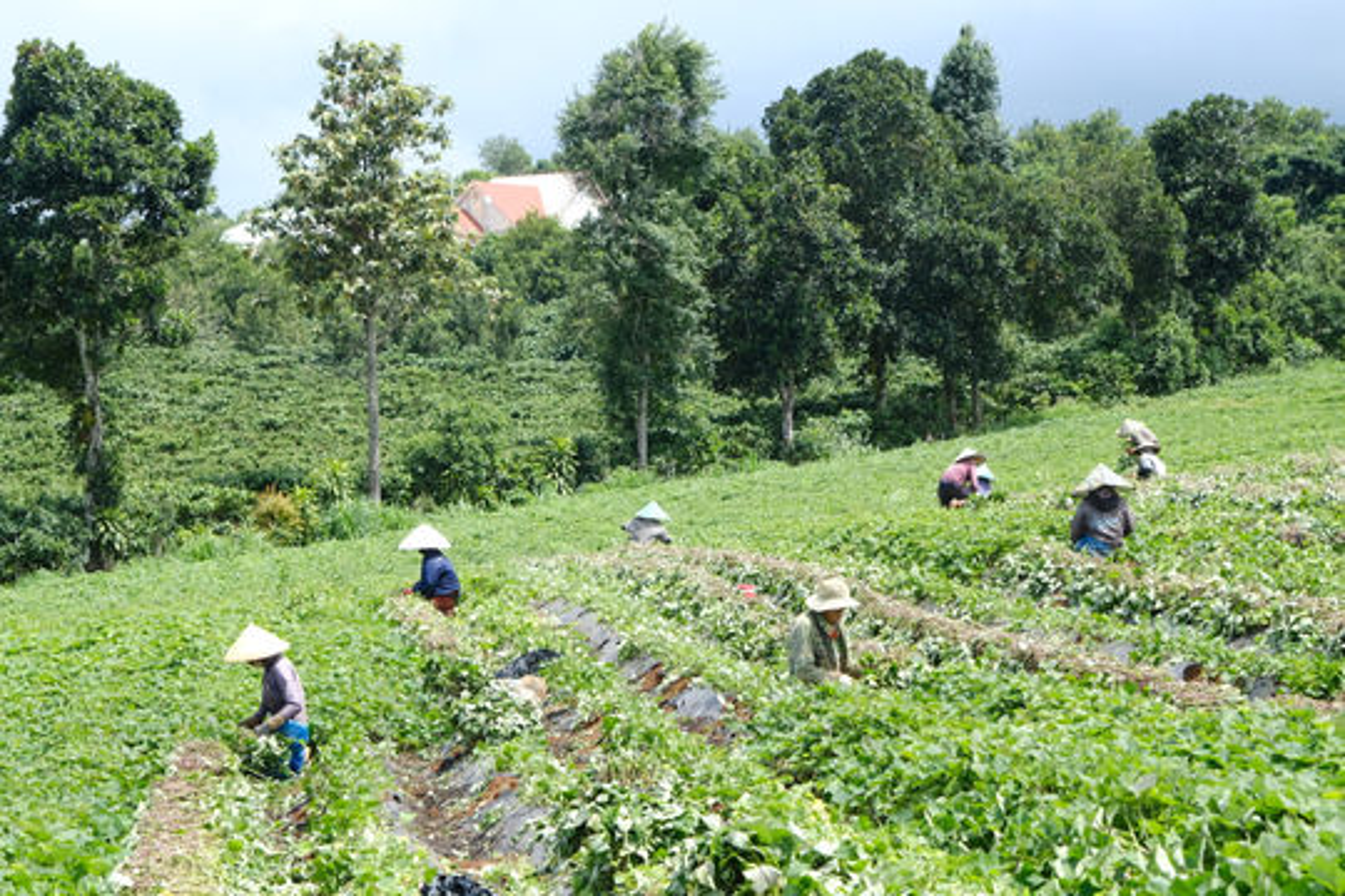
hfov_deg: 25.7
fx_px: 2951
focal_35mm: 79
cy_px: 448
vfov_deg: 17.3
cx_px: 672
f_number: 5.6
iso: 1250
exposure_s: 1/1600
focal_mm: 52.4
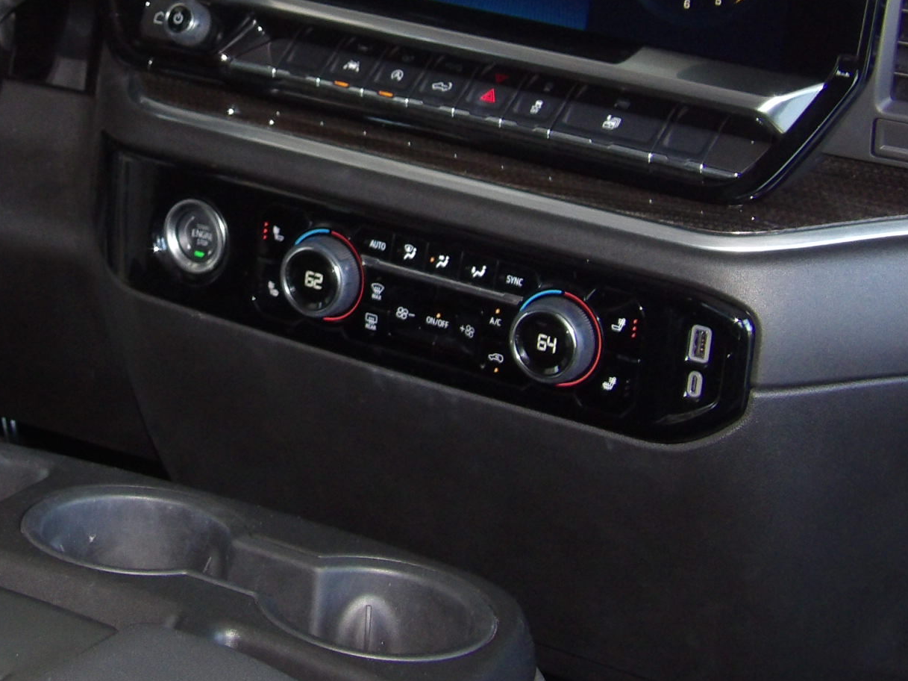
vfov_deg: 15.0
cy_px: 184
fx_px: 2570
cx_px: 183
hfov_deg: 19.8
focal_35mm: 98
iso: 320
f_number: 3.8
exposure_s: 1/28
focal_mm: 8.2
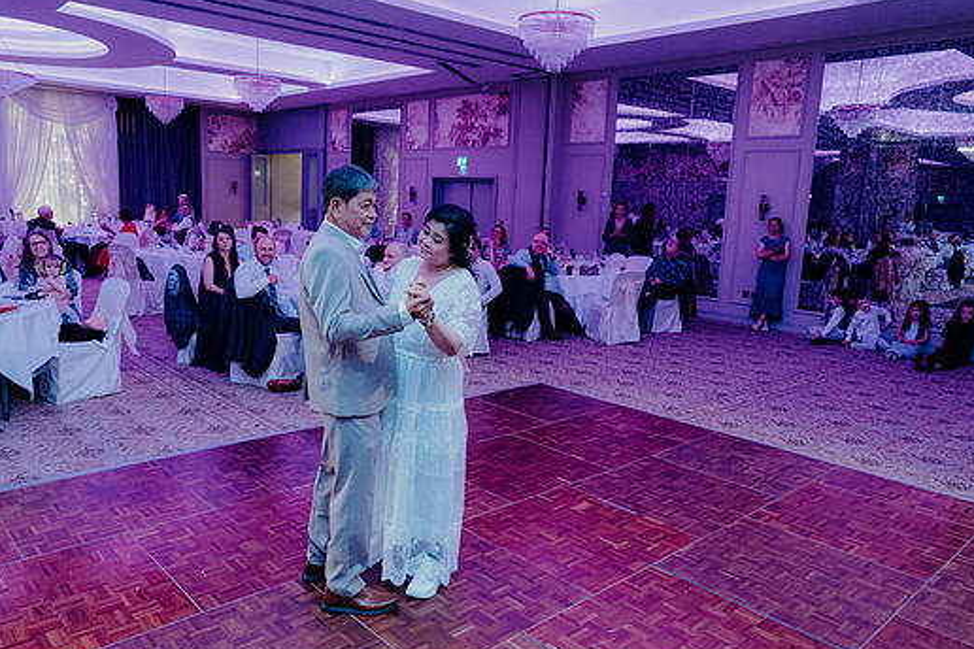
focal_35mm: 27
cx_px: 453
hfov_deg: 67.3
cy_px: 312
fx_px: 730
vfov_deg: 47.9
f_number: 3.5
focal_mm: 24
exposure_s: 1/160
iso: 3200
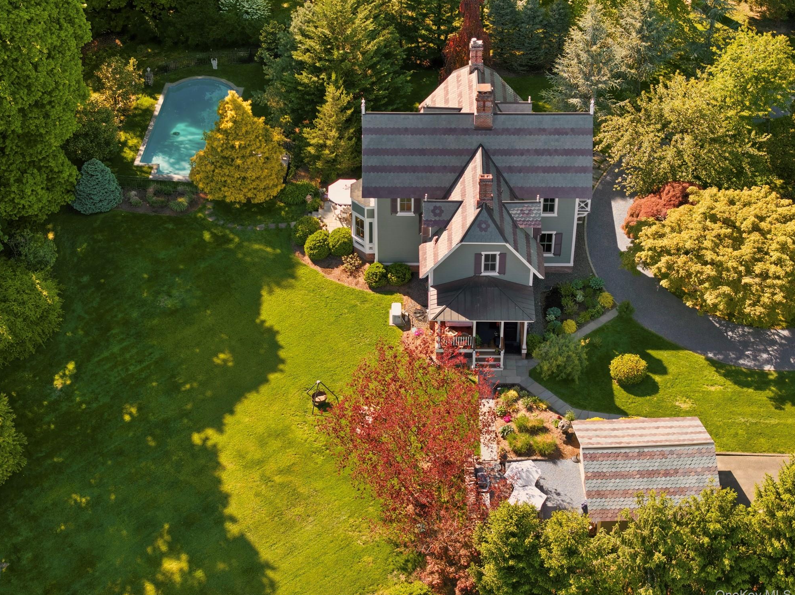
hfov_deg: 27.0
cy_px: 298
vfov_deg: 20.4
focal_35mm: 72
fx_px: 1653
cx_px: 388
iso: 100
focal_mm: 19.4
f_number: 2.8
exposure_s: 1/320
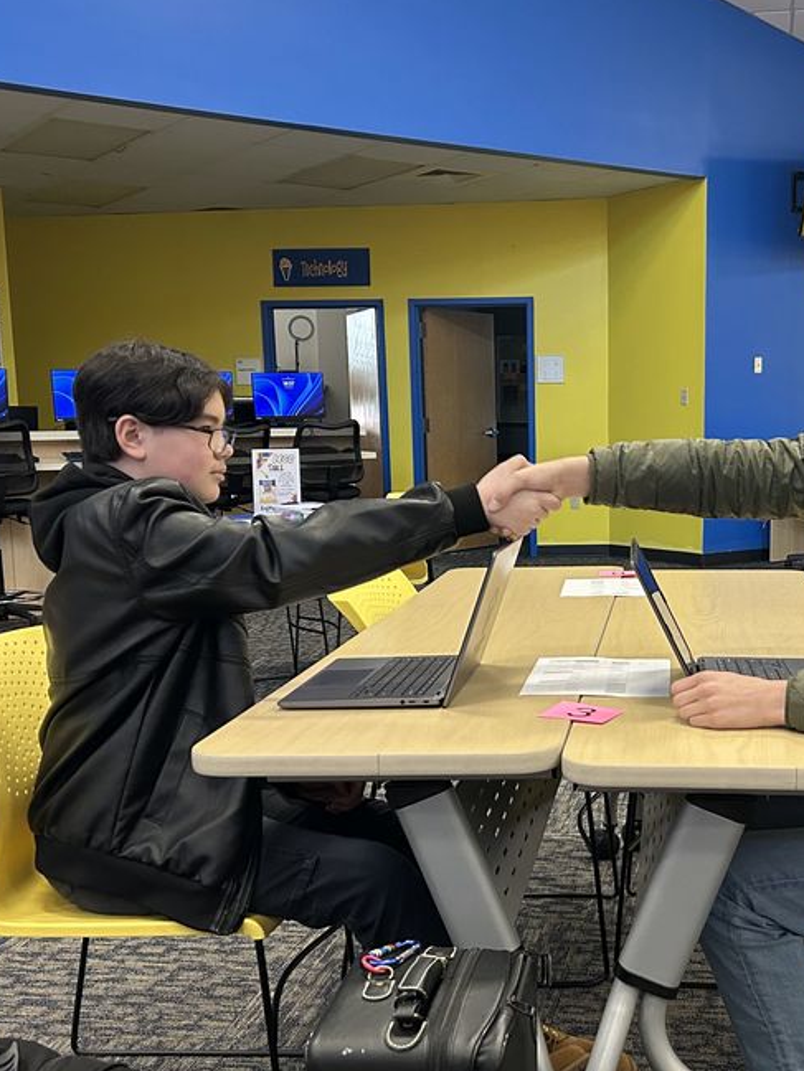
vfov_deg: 45.7
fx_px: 1269
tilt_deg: -8.5
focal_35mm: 41
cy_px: 597
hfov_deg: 34.5
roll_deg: +0.9
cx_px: 586
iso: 400
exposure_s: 1/60
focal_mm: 5.7
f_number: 1.5
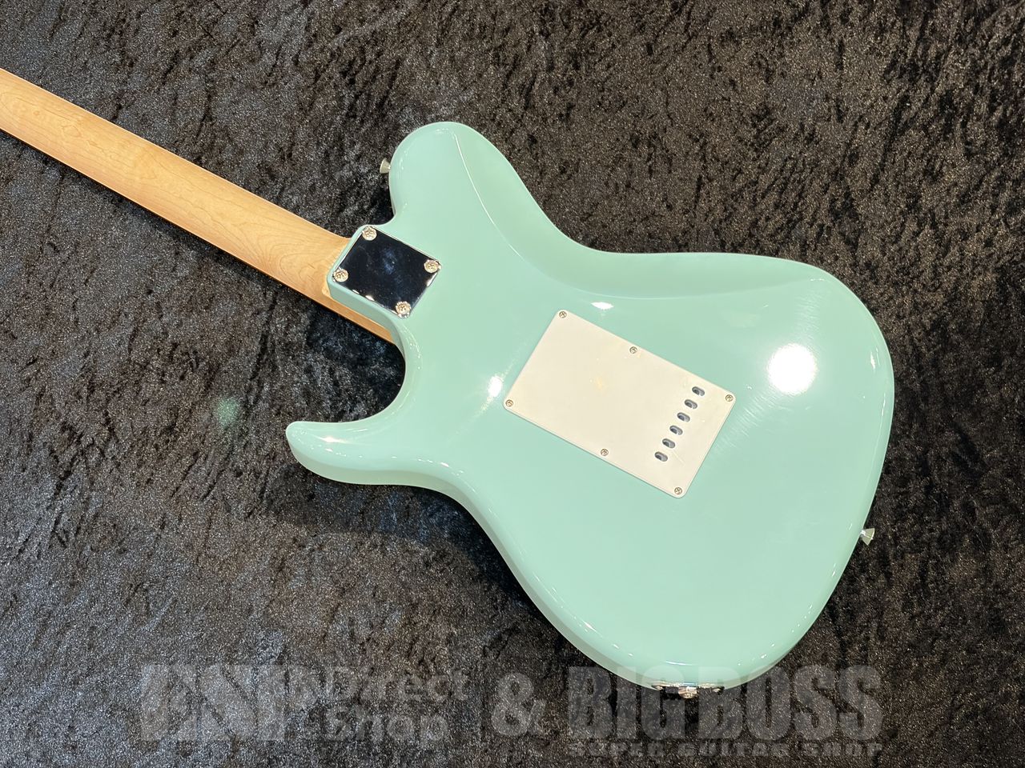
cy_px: 384
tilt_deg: -71.1
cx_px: 512
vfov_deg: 28.0
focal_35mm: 52
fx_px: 1540
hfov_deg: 36.8
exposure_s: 1/40
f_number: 1.6
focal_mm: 5.96
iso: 320
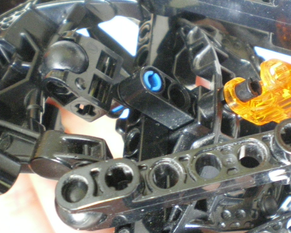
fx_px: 499
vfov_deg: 26.1
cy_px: 84
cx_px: 198
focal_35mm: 58
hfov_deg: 32.2
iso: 800
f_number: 3.1
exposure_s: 1/20
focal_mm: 6.3
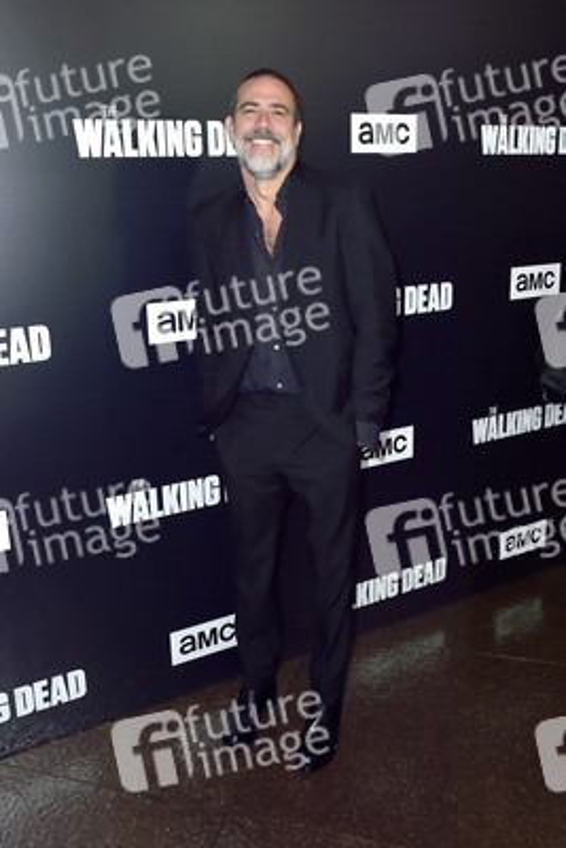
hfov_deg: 45.0
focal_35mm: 29
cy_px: 424
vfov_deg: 63.6
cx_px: 283
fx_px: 683
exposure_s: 1/200
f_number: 5.6
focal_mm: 29
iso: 400
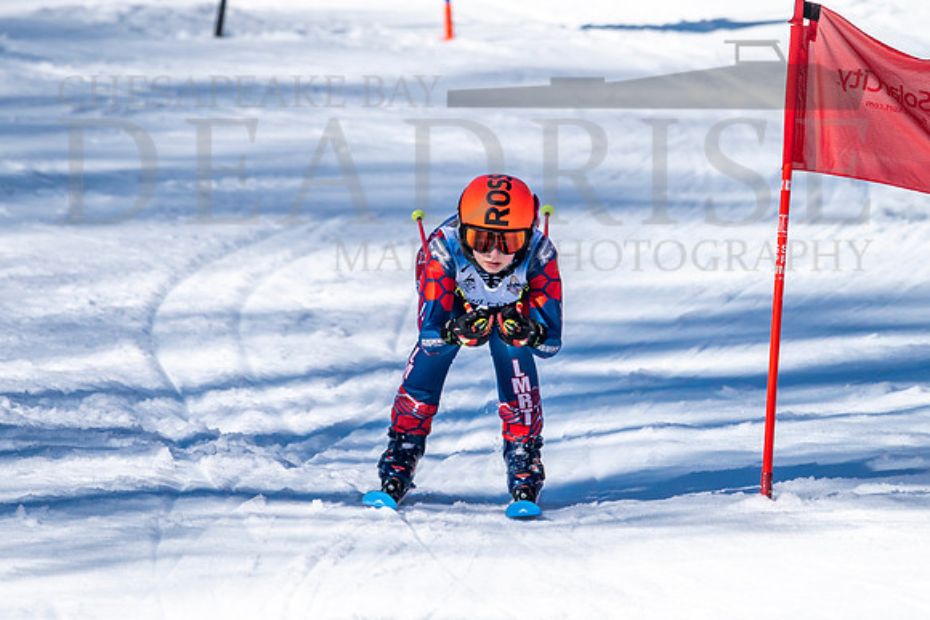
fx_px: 19129
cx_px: 464
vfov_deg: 1.9
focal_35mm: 740
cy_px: 211
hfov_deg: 2.8
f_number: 8
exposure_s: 1/2000
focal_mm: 560
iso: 500
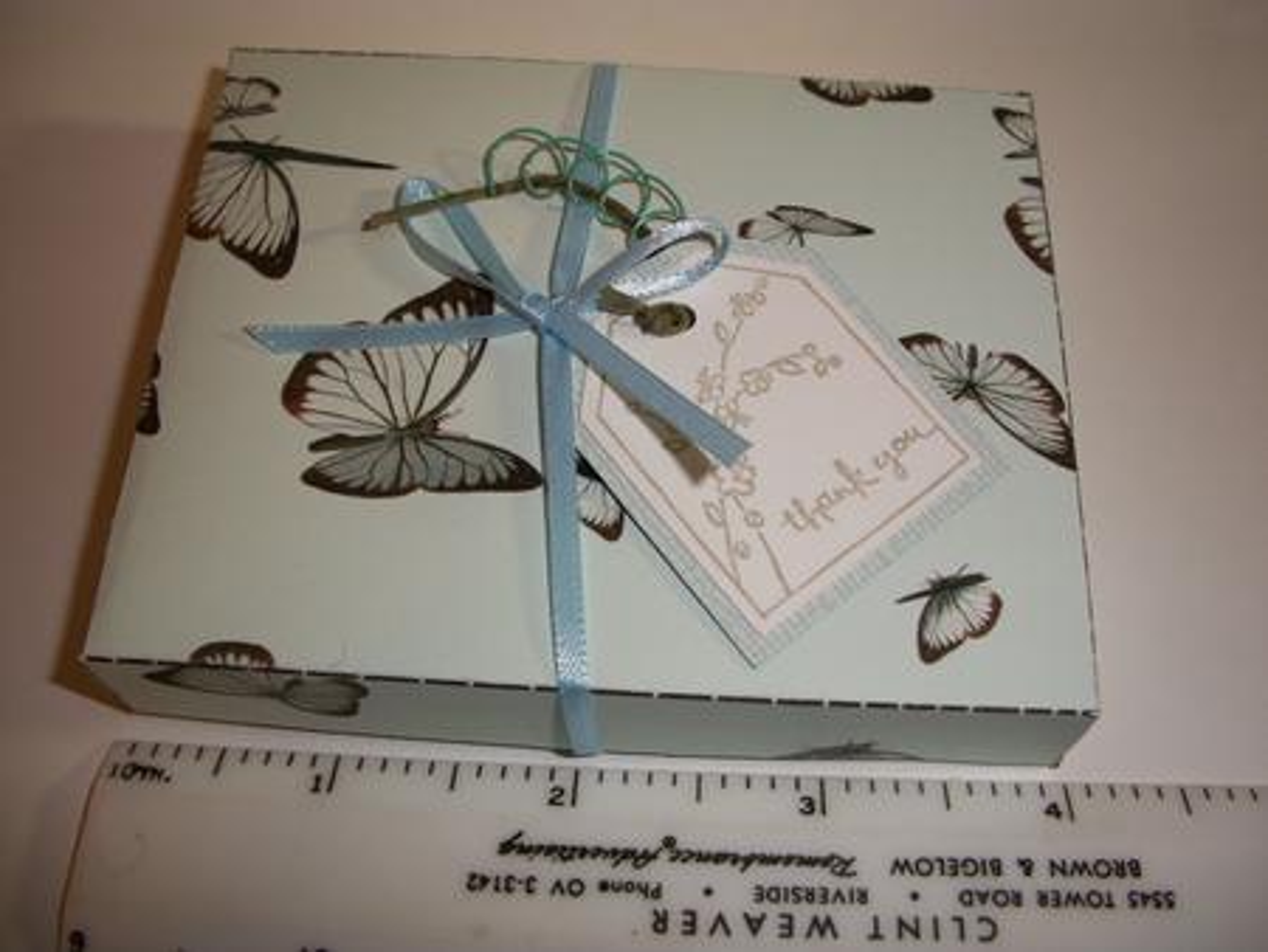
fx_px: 1283
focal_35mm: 35
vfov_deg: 40.7
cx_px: 634
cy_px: 476
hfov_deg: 52.6
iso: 80
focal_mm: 6.3
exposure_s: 1/60
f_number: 3.1
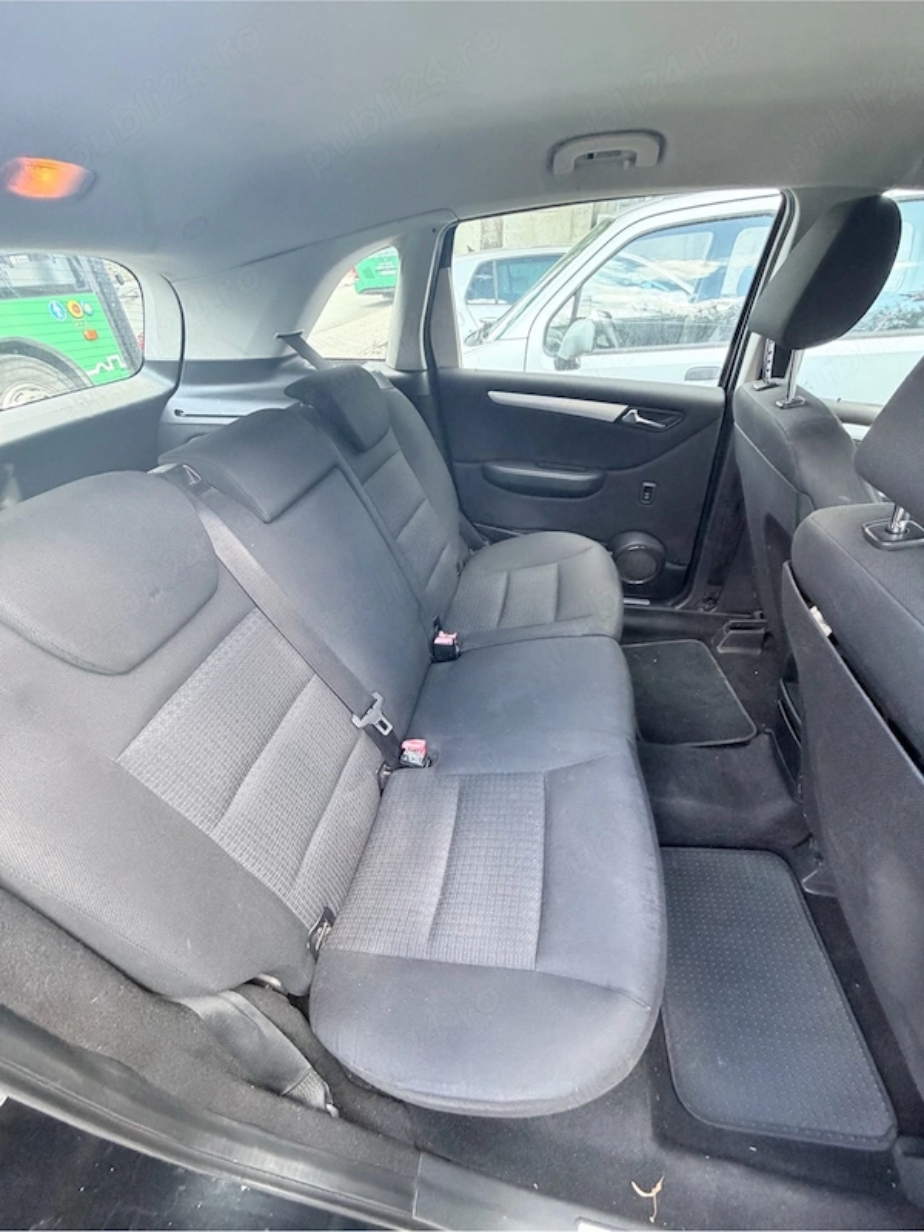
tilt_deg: -39.1
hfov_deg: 85.7
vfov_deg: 102.1
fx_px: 498
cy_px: 616
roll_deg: +0.6
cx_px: 462
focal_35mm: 14
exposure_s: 1/84
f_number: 2.2
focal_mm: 2.22
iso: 320
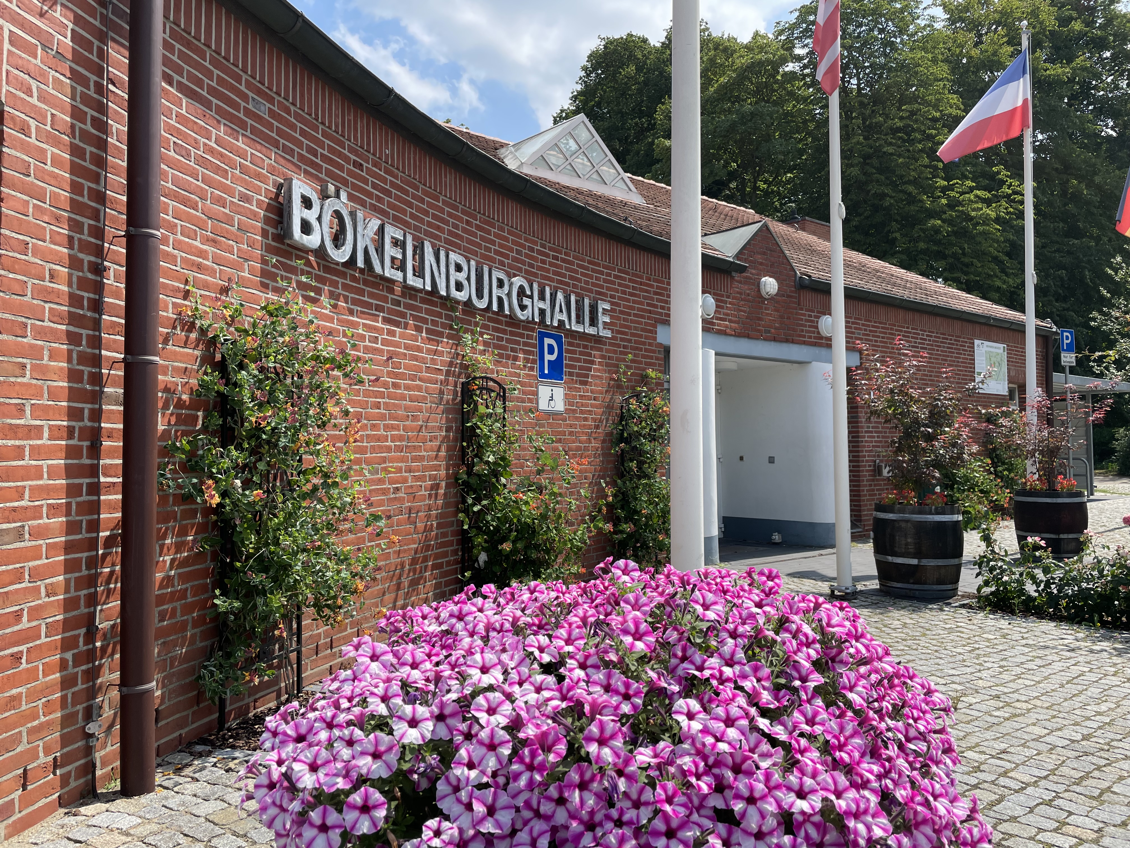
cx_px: 565
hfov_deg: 67.3
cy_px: 424
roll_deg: +0.7
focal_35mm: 26
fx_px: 849
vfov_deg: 53.1
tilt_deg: +2.3
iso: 32
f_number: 1.6
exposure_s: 1/2353
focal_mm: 4.2
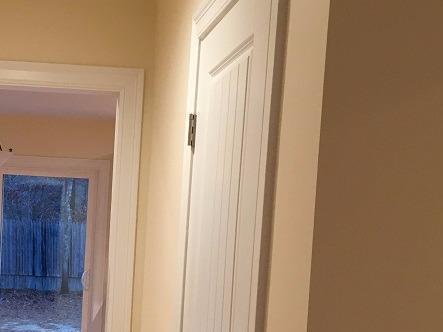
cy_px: 282
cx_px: 72
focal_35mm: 66
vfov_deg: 21.9
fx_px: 844
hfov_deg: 28.6
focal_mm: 4.15
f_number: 2.2
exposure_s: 1/30
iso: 80
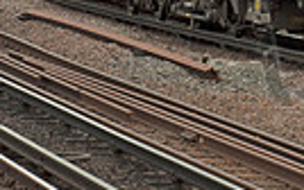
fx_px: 2405
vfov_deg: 4.5
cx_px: 517
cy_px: -152
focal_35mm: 290
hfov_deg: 7.1
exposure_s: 1/250
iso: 200
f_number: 8
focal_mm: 44
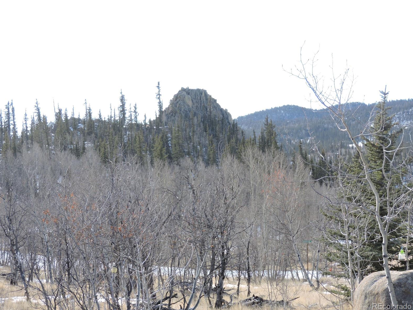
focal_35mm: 86
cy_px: 155
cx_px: 206
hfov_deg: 22.8
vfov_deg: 17.2
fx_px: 1026
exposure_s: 1/160
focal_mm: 15.2
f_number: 4
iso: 100
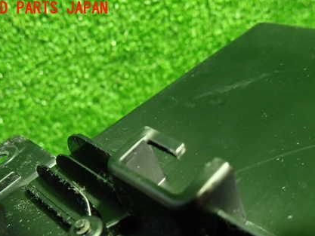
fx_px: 328
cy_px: 169
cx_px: 197
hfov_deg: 50.8
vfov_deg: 38.9
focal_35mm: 36
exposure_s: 1/30
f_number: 2
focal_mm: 4.5
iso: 800
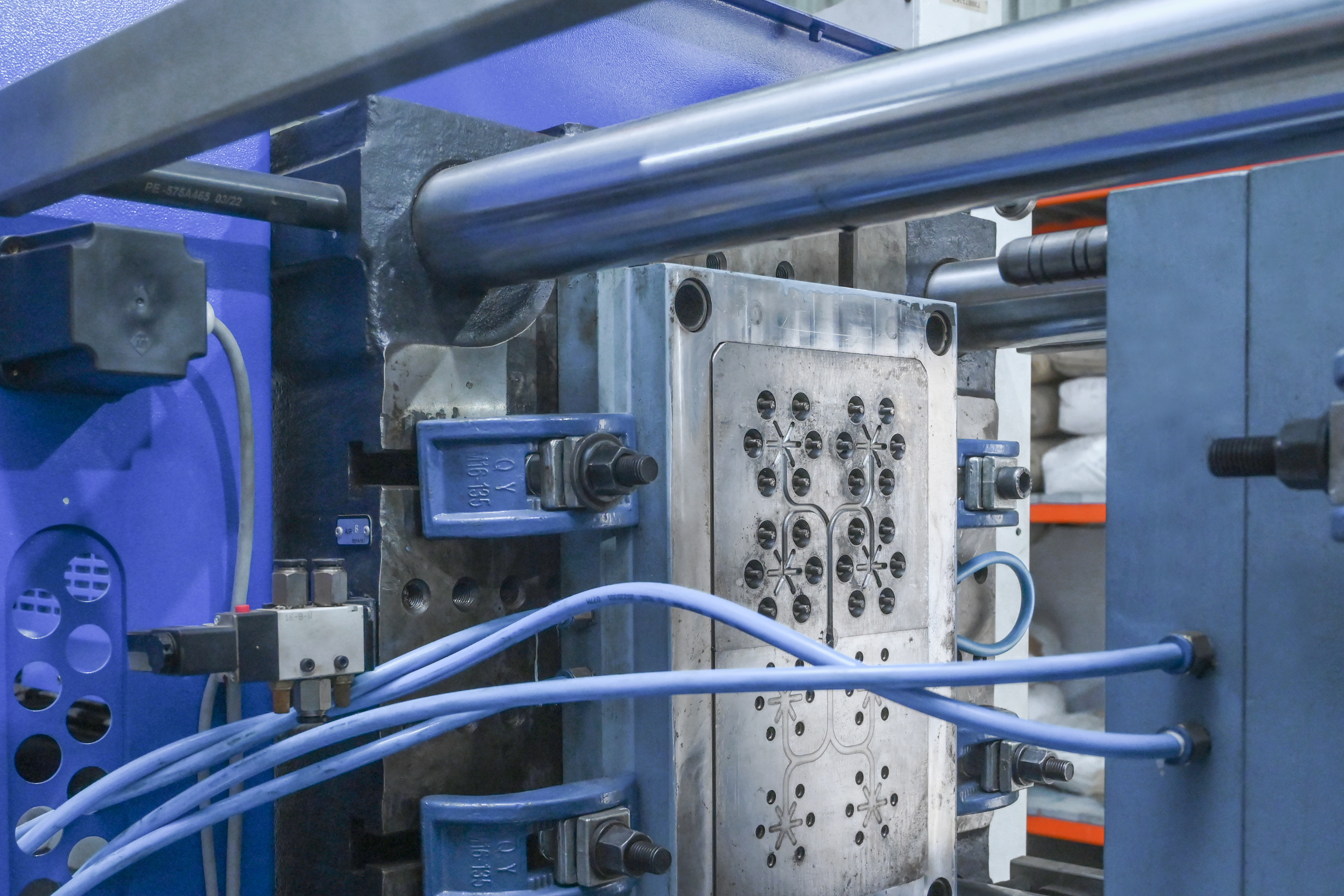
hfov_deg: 46.3
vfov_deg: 31.7
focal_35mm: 42
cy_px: 568
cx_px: 610
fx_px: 1568
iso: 4500
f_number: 6.7
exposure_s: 1/125
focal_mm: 30
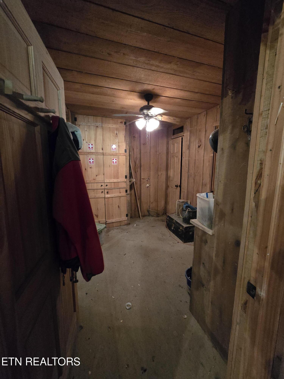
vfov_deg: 106.2
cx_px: 142
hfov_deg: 89.9
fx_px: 142
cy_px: 190
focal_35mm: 13
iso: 1600
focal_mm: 2.2
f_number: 2.2
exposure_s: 1/40
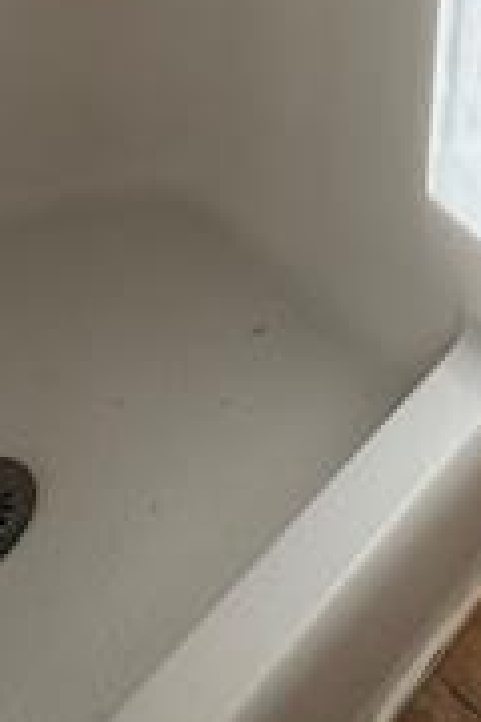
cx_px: 669
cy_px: -698
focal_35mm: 62
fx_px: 1242
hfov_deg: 19.7
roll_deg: -4.6
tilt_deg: -5.9
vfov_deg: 19.5
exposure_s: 1/173
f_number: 2.2
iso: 40
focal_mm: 2.22
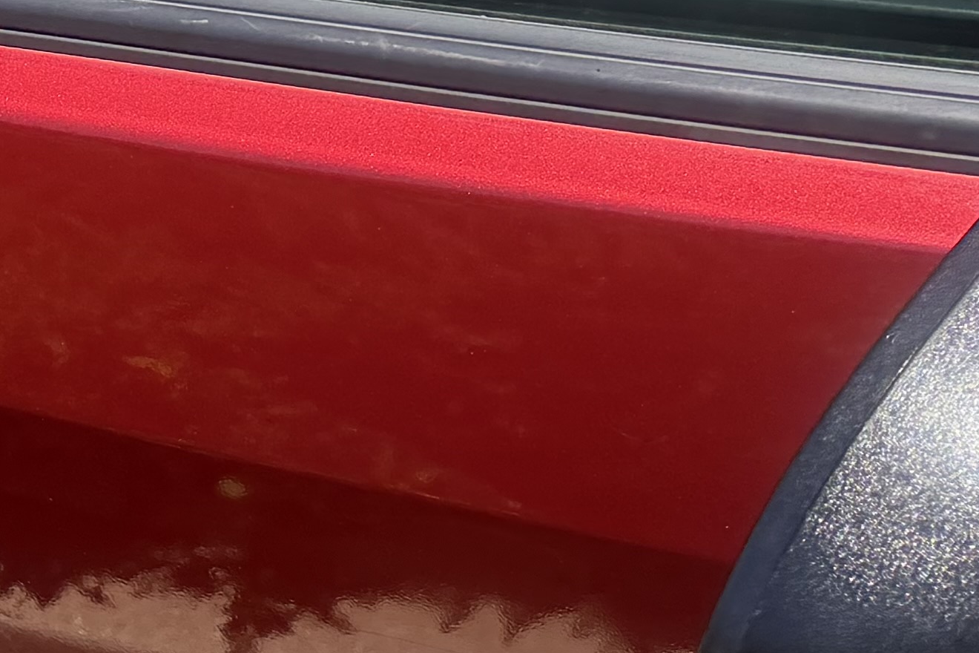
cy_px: -456
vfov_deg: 11.9
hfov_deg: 17.6
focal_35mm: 108
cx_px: -350
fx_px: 2937
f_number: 1.78
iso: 100
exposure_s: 1/1653
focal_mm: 6.76
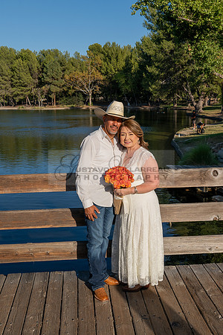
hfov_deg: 31.9
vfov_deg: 46.4
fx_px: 390
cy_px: 182
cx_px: 105
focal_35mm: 42
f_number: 10
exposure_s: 1/400
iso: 200
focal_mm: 24
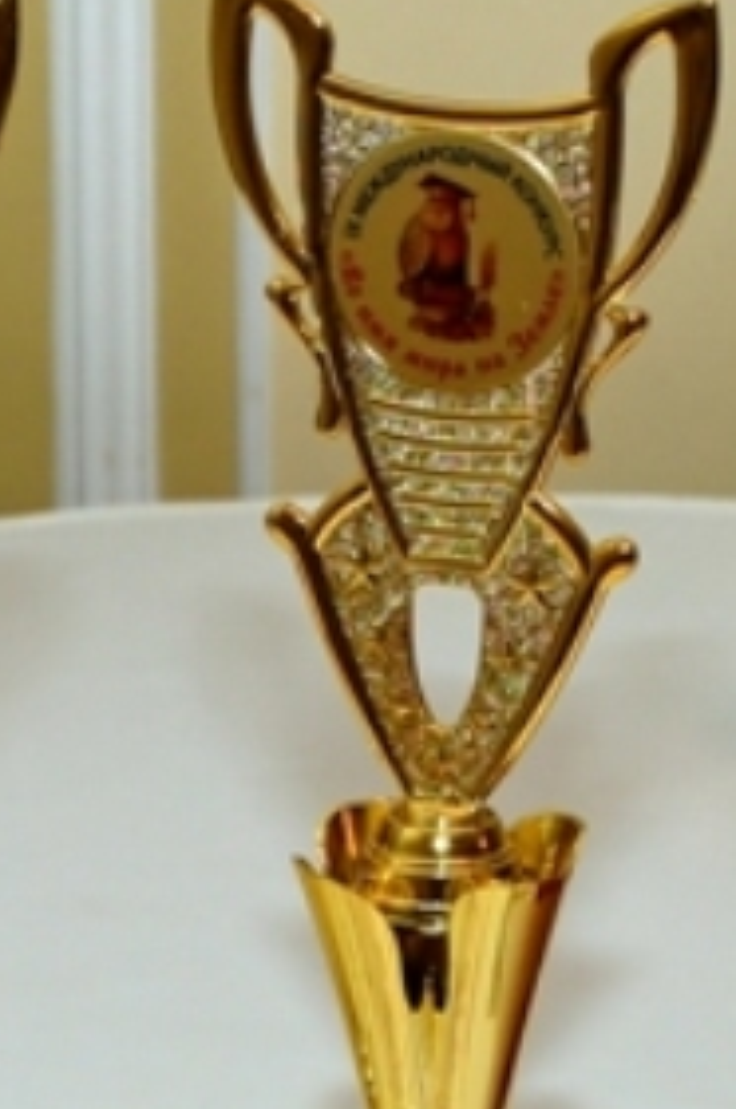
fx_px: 3627
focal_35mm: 118
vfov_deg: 17.2
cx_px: -570
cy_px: 921
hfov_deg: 10.9
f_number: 5.6
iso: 125
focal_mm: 22
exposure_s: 1/125
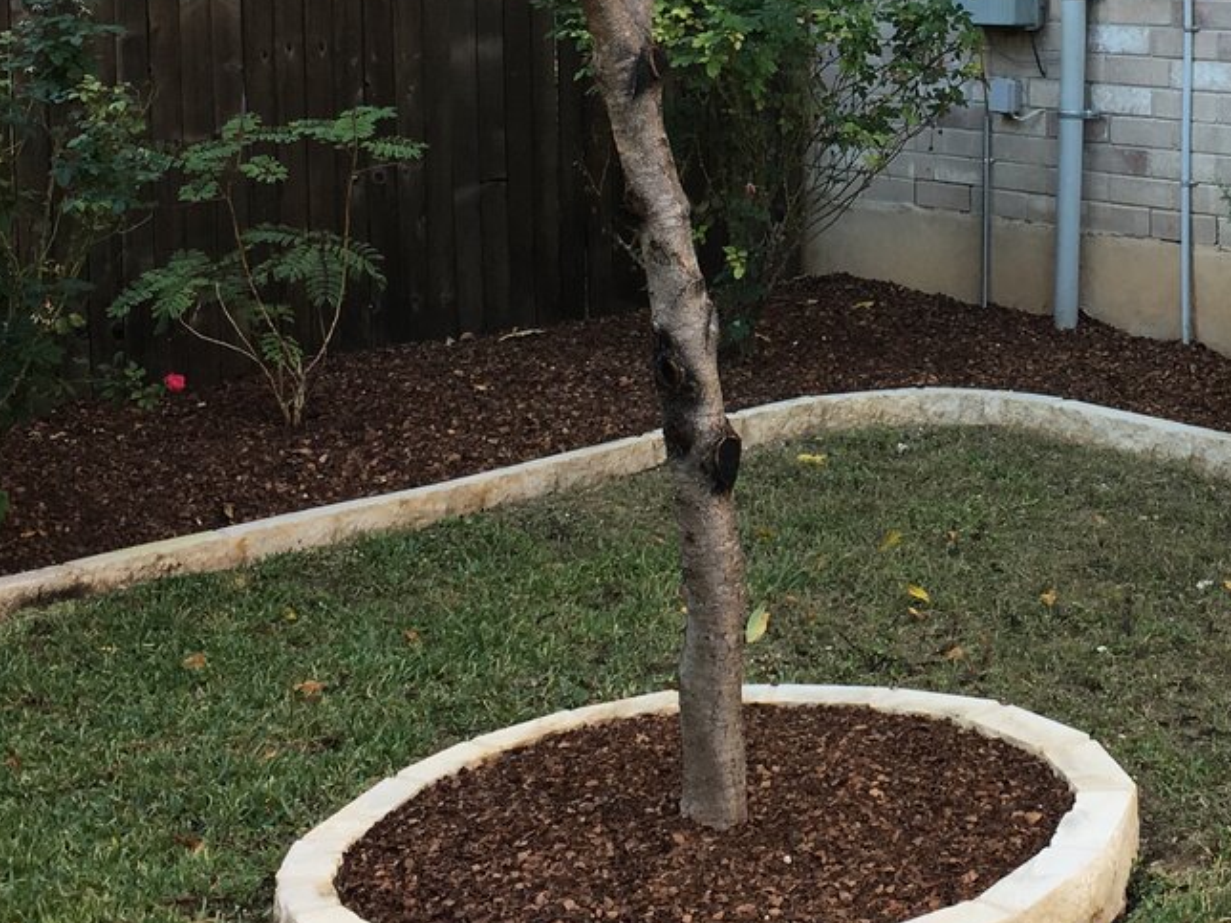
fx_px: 2560
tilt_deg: -5.7
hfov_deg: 26.5
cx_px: 1000
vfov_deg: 20.1
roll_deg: -0.6
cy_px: 140
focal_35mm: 72
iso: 25
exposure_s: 1/60
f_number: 2.2
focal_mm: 4.15
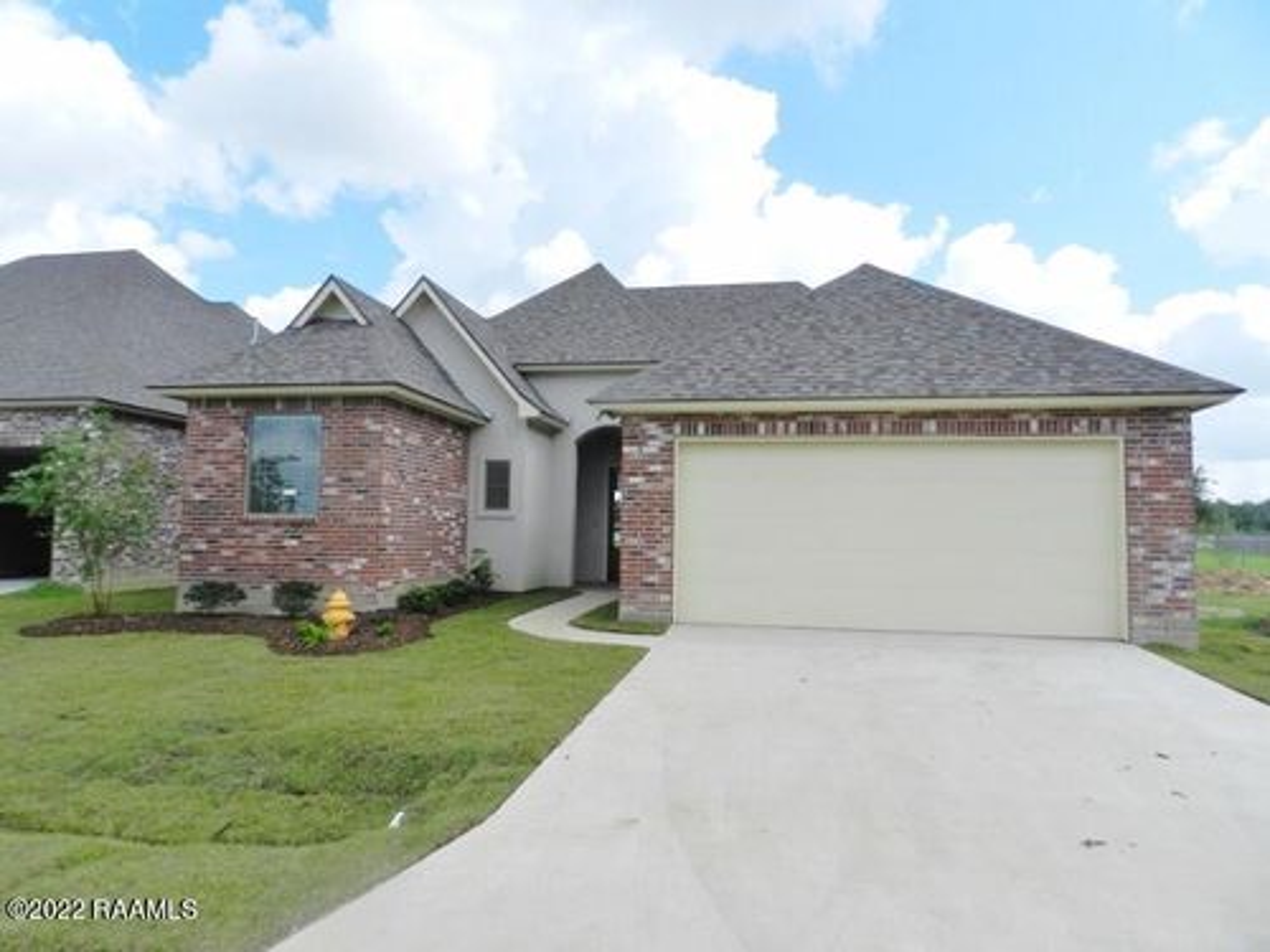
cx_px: 635
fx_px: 844
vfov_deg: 58.9
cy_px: 476
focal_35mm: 23
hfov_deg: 73.9
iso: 160
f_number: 4
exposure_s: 1/1000
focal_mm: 4
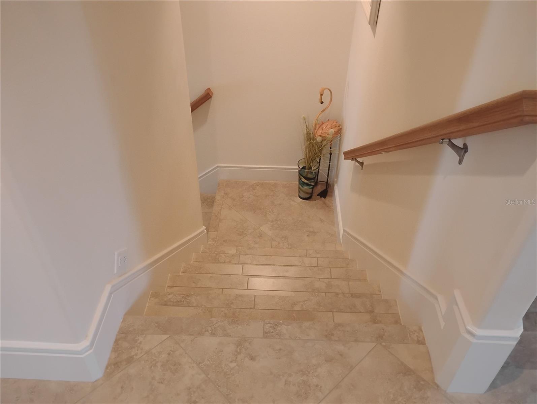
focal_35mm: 28
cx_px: 268
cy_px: 202
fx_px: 435
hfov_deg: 63.4
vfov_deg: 49.9
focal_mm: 4.26
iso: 1409
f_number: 1.8
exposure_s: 1/30
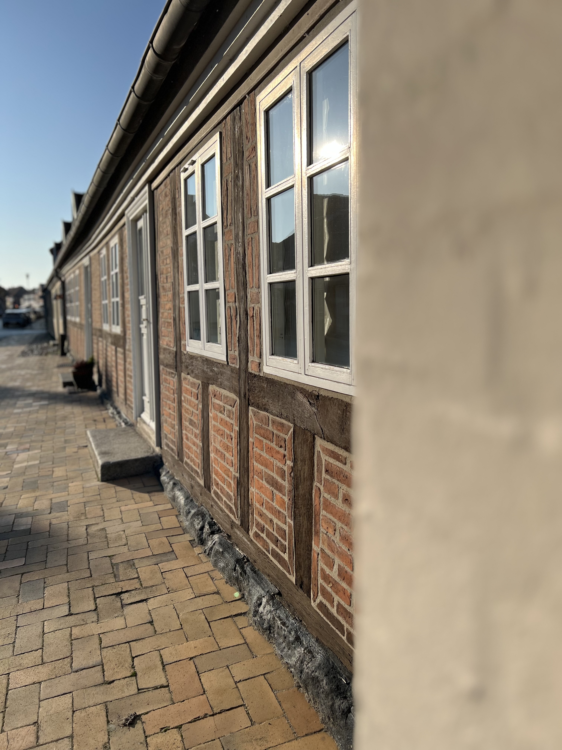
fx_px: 563
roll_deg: +1.0
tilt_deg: -6.8
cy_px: 375
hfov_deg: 53.1
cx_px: 281
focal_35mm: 26
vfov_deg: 67.3
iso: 50
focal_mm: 5.7
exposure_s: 1/3460
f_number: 1.5
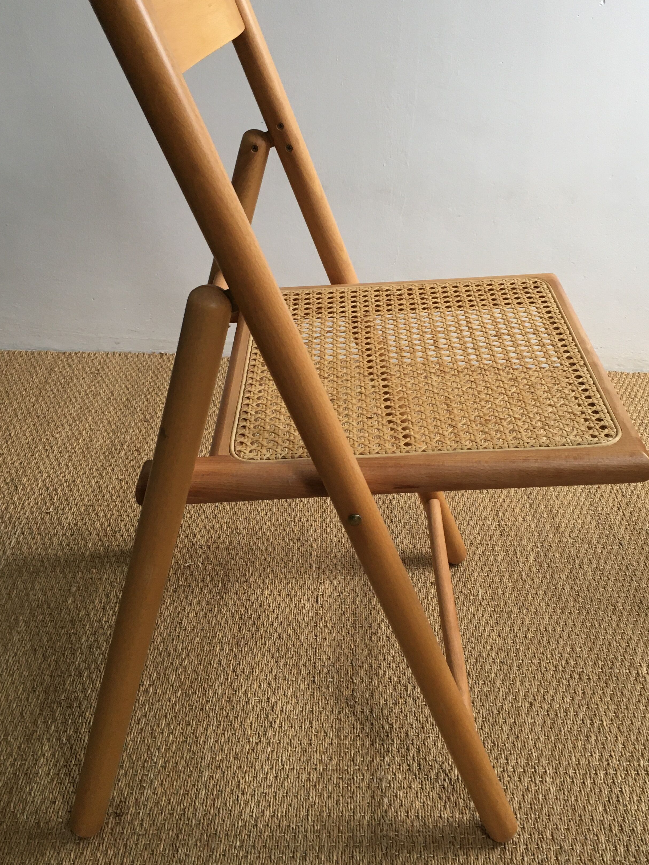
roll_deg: -2.5
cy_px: 396
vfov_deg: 51.3
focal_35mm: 36
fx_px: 900
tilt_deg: -29.8
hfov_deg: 39.6
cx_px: 356
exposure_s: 1/33
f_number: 2.2
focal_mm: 4.15
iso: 80
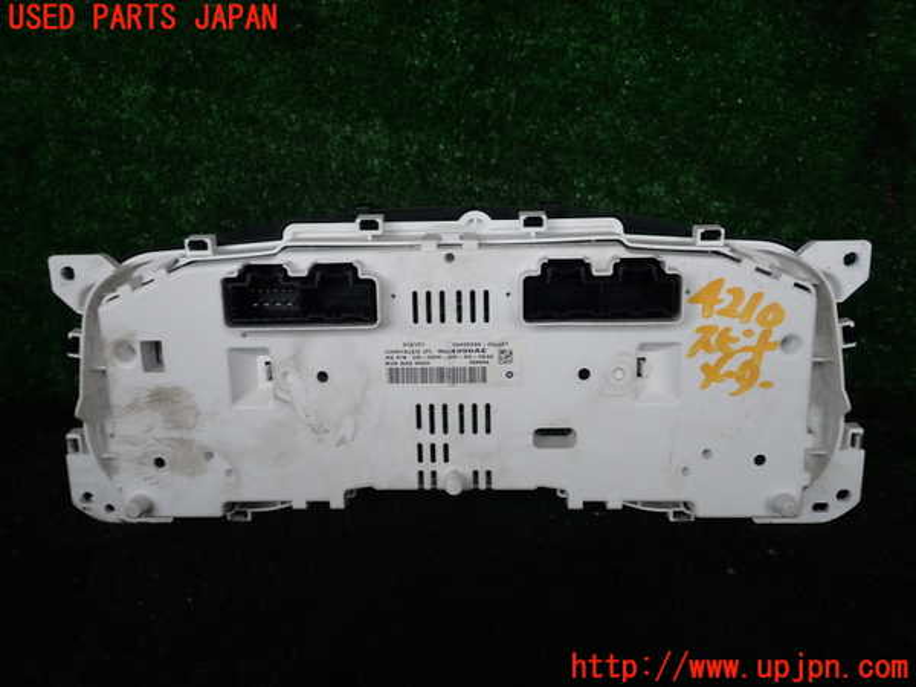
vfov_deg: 46.8
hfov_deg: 60.0
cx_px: 458
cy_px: 344
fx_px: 794
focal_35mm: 30
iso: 200
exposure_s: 1/50
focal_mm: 5.4
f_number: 2.3
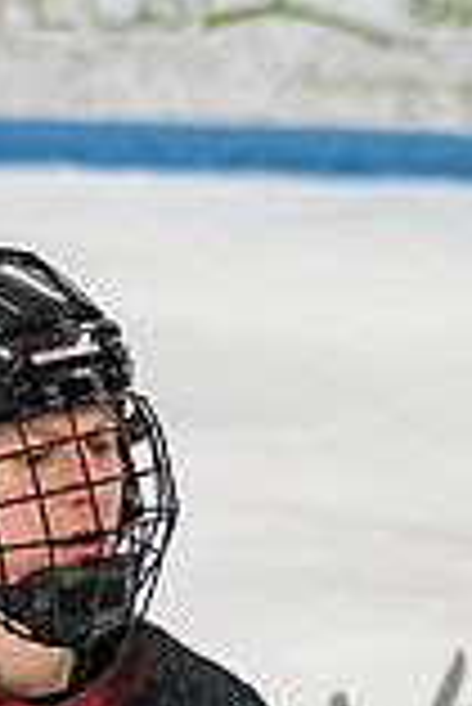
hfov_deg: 2.3
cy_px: 967
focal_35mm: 612
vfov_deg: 3.4
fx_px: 12009
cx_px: 70
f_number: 3.2
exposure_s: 1/800
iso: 2000
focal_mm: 95
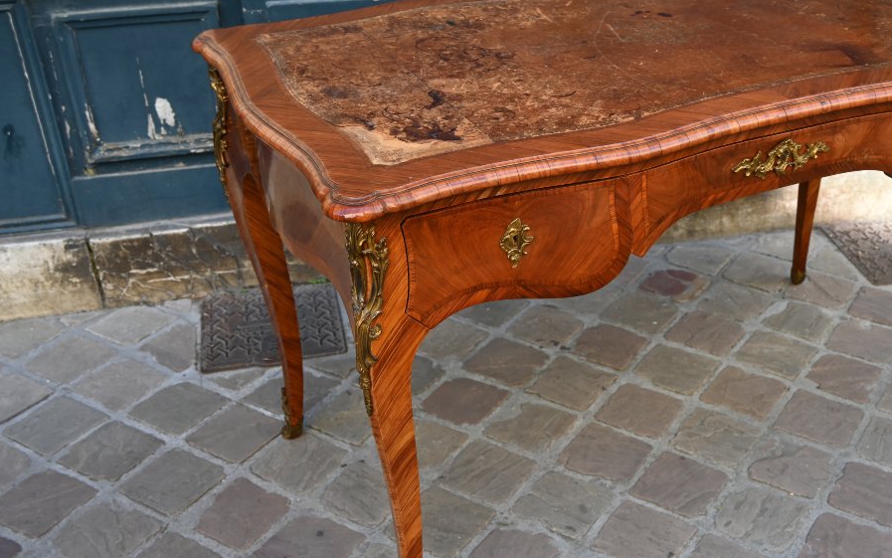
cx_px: 595
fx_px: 1119
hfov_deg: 42.9
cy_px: 331
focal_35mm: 46
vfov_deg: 27.9
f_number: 4.5
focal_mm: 22.5
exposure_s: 1/80
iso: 100
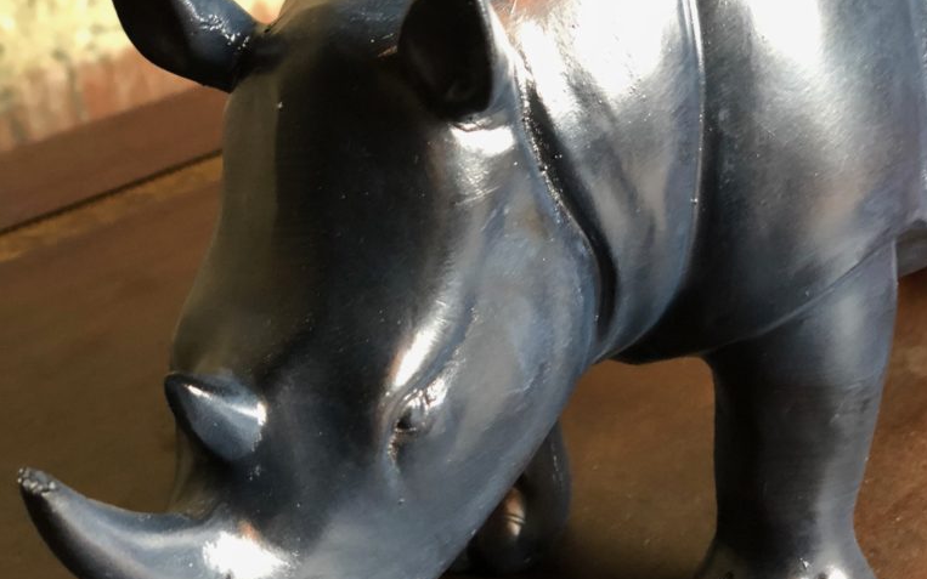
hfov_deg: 27.8
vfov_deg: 17.6
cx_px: 465
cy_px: 267
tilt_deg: -24.7
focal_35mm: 74
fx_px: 1870
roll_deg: +5.4
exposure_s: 1/13
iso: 160
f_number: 2.4
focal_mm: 6
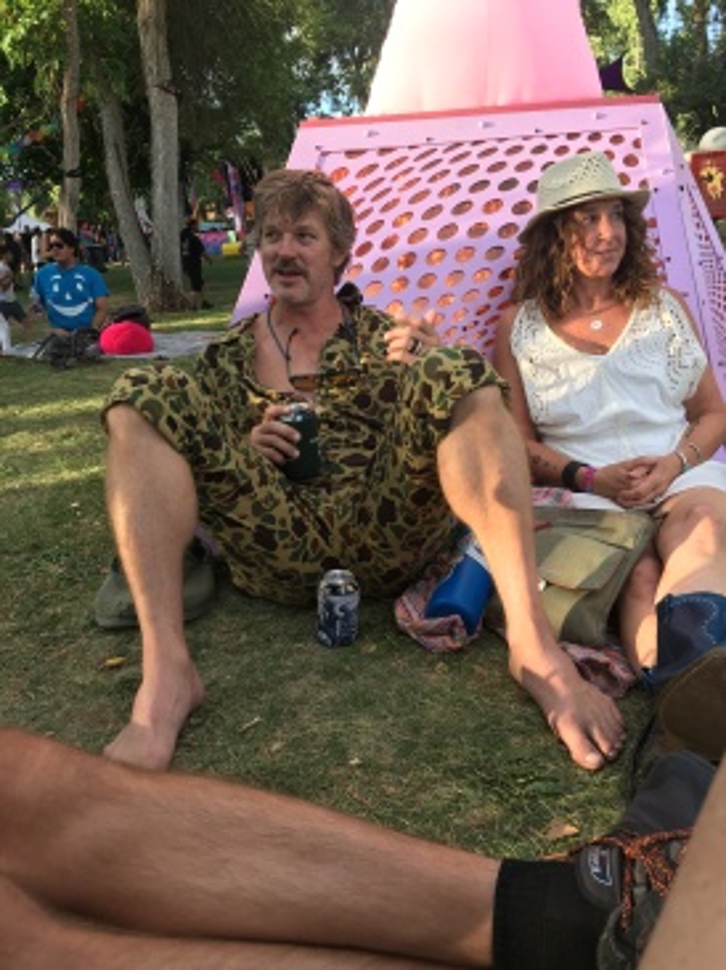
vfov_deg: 61.7
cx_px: 363
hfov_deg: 48.2
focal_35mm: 29
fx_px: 812
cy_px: 485
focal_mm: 4.15
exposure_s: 1/121
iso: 25
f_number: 2.2
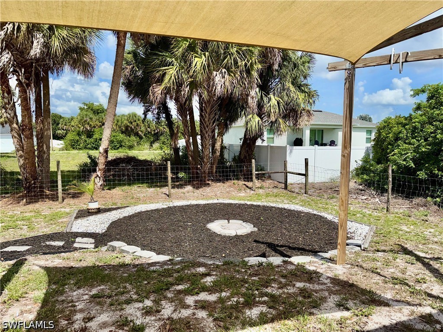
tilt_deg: -5.2
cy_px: 166
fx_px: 307
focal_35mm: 24
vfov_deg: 56.8
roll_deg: -0.4
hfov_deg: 71.6
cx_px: 222
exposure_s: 1/10417
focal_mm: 6.76
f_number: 1.78
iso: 50
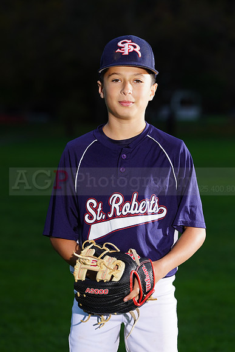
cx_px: 118
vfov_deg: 9.4
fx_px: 2133
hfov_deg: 6.3
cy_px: 176
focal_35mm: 218
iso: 320
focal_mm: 218
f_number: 7.1
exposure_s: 1/160
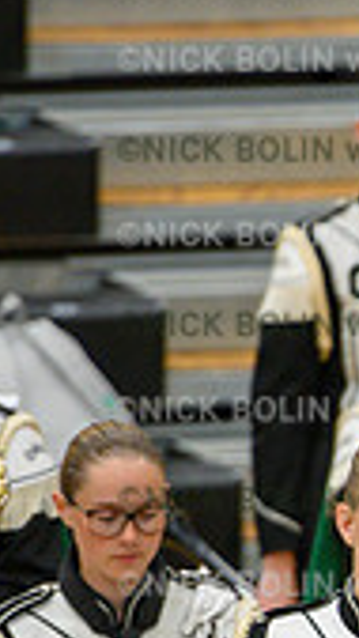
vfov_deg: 3.0
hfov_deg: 1.7
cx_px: 998
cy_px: 587
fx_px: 12208
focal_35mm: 721
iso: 1600
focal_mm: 200
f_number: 2.8
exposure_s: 1/320
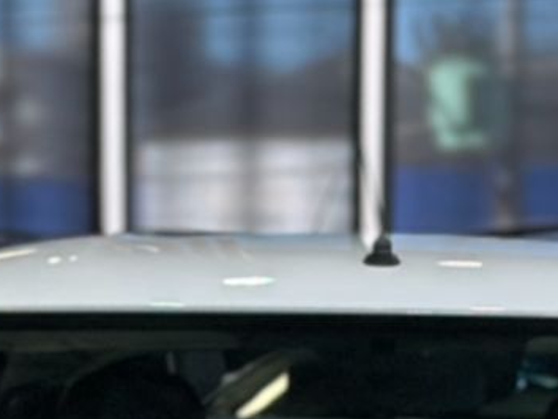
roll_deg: -0.5
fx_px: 4194
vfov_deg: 5.5
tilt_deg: -9.3
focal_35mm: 260
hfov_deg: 7.6
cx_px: 356
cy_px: 981
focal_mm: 6.86
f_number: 1.78
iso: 100
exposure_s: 1/120
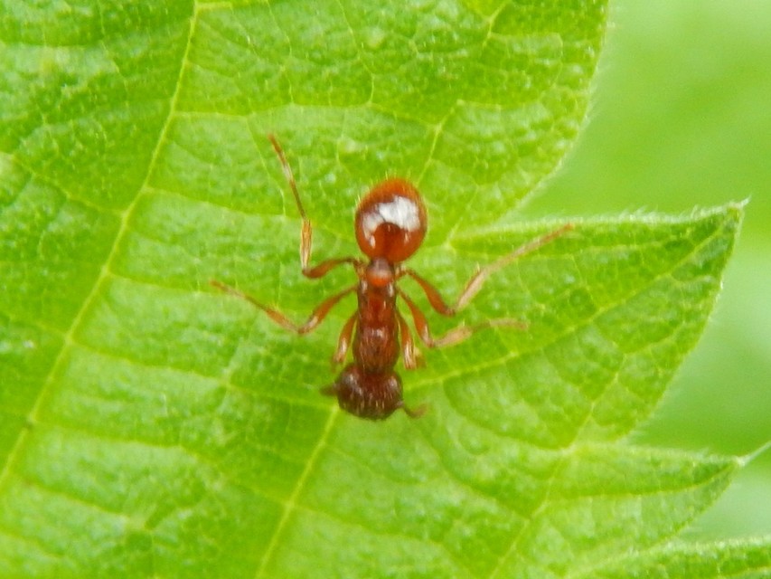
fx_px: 2918
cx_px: 386
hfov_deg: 15.1
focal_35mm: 131
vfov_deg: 11.3
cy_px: 290
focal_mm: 23.4
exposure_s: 1/60
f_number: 4.8
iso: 400
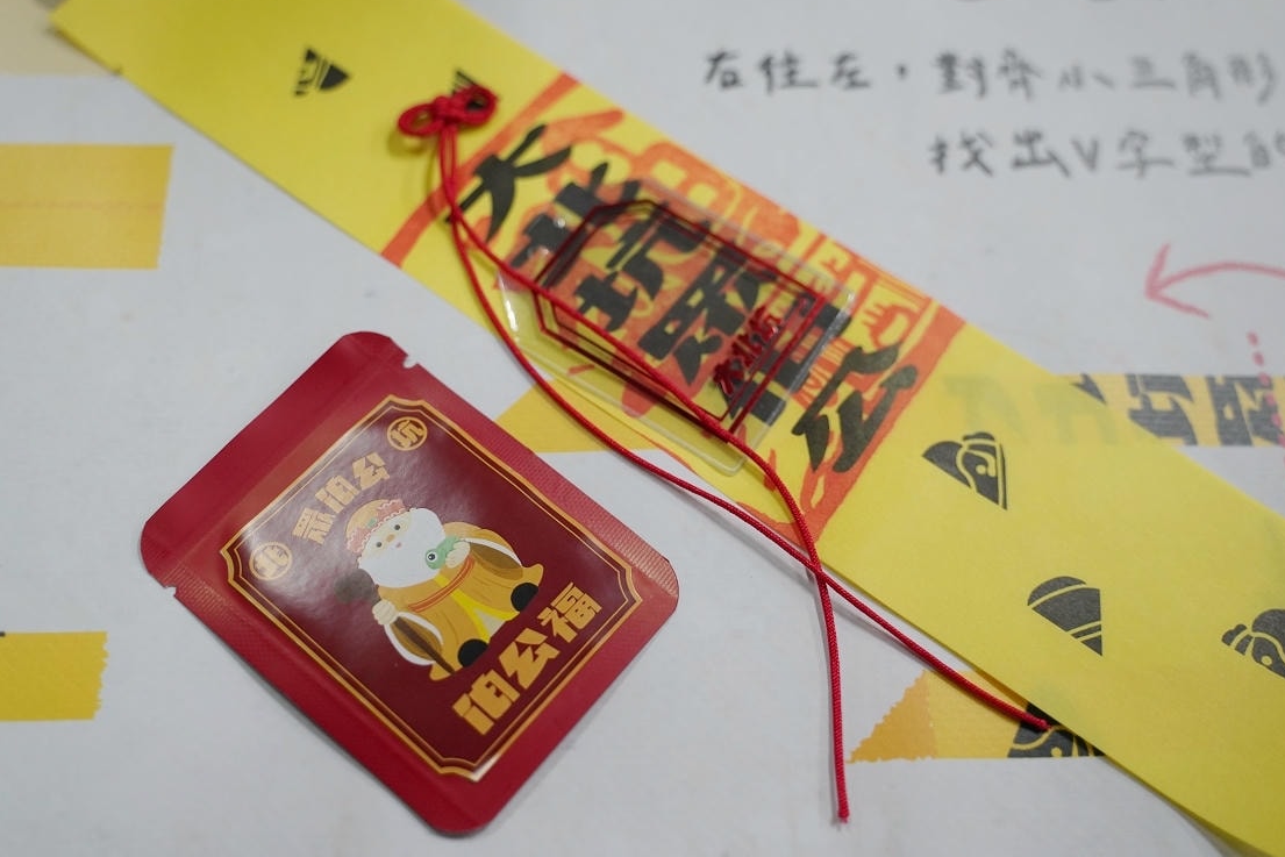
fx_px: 1356
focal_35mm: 38
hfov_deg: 50.7
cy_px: 401
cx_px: 604
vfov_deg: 35.1
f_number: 3.5
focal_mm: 35
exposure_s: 1/60
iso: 1600
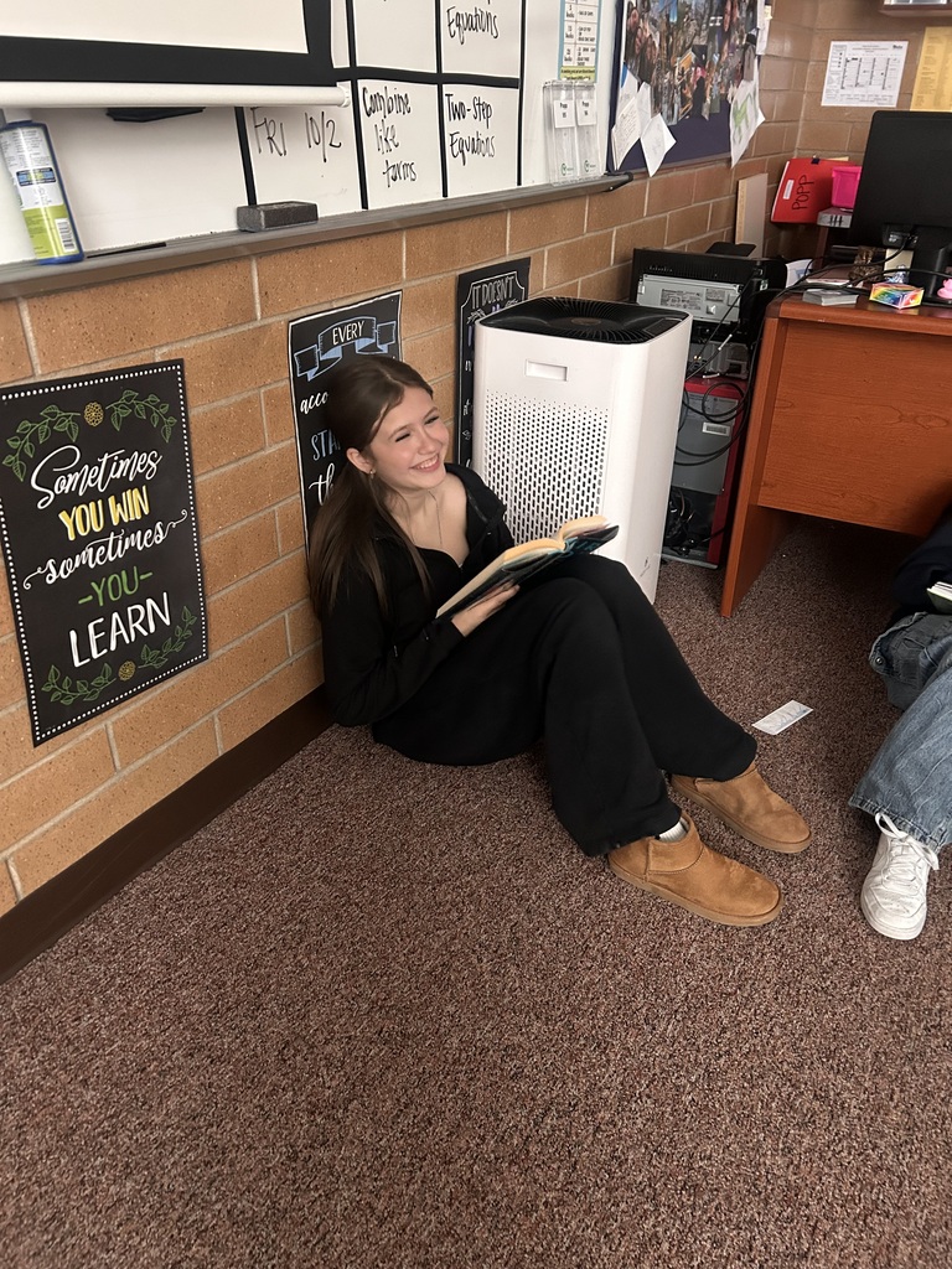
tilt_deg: -30.3
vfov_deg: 67.3
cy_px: 634
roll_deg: -0.8
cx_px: 476
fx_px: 953
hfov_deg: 53.1
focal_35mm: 26
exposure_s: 1/36
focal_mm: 5.7
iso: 640
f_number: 1.5
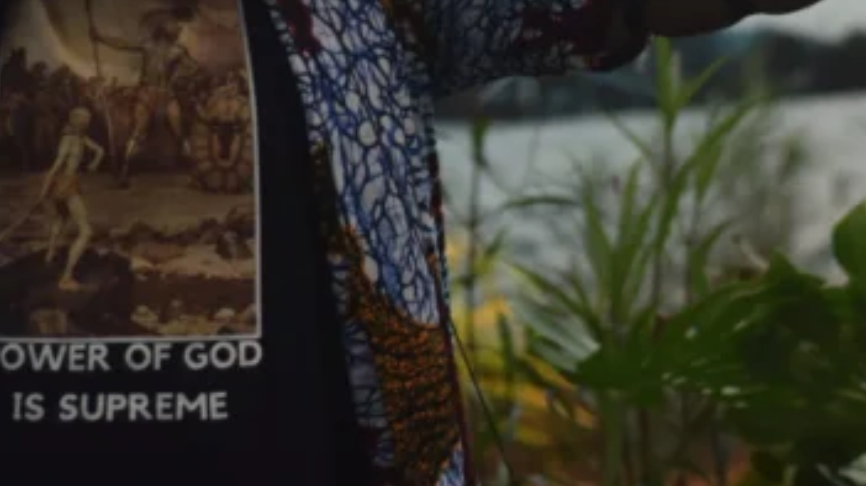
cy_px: -141
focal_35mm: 172
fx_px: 3948
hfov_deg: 12.5
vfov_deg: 7.0
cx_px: 651
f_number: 1.8
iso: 180
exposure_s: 1/400
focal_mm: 50
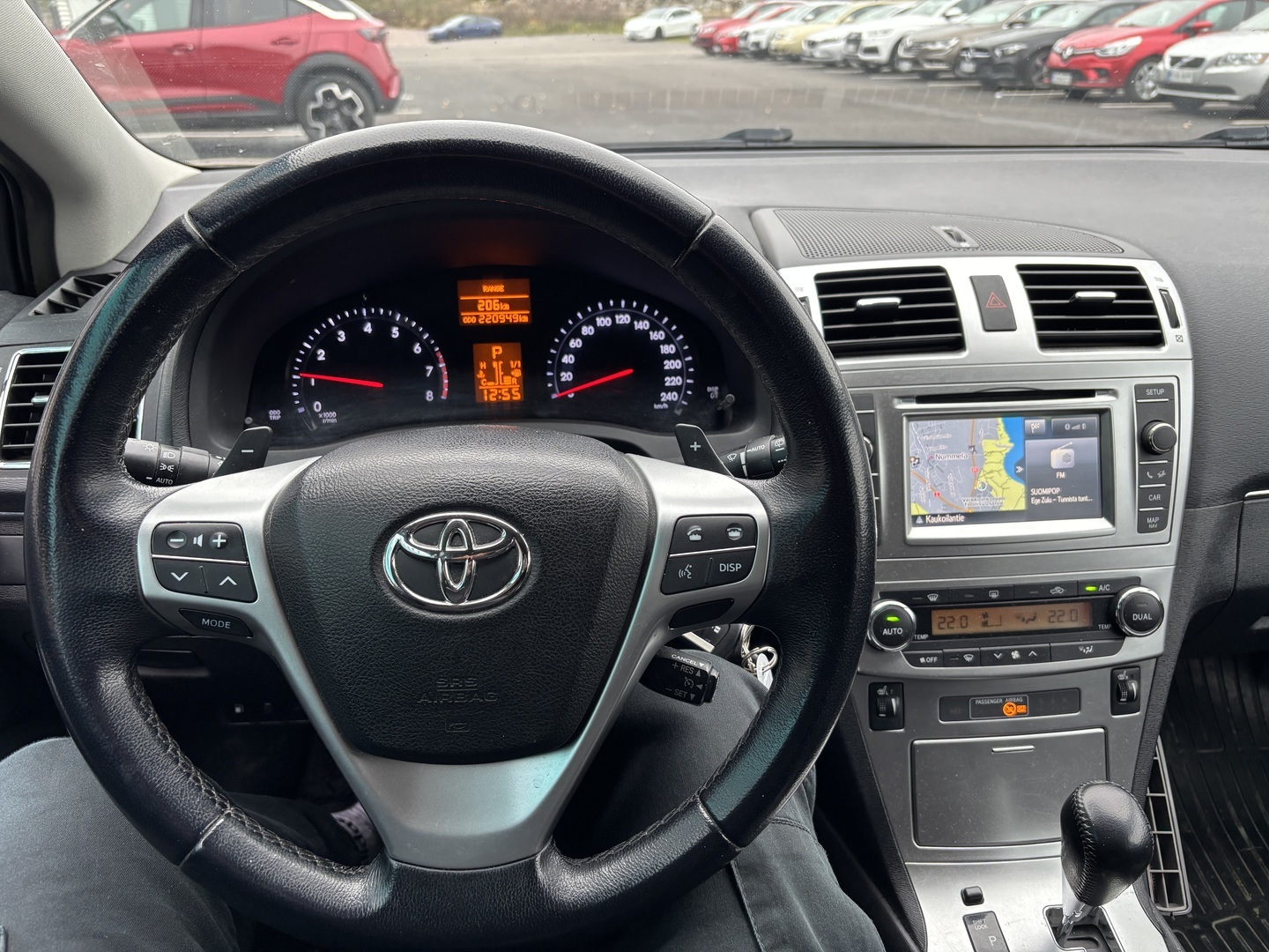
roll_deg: +1.7
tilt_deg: -25.3
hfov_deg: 67.3
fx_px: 953
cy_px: 476
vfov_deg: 53.1
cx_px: 634
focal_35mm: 26
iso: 125
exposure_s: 1/115
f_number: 1.6
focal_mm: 5.96
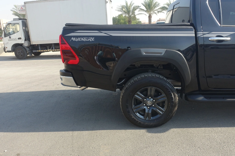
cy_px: 78
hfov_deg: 65.5
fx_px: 183
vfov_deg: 46.4
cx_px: 118
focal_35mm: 28
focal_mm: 10.15
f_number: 5.6
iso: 160
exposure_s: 1/250
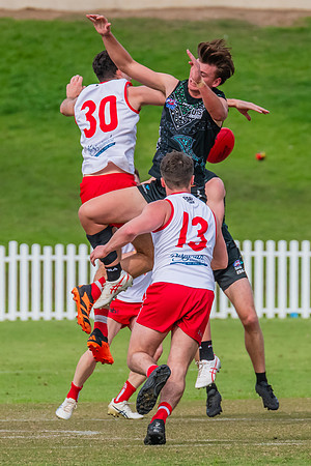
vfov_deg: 1.9
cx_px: 179
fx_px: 13720
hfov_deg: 1.3
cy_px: 189
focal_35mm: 1059
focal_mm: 420
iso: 800
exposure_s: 1/1600
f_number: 8
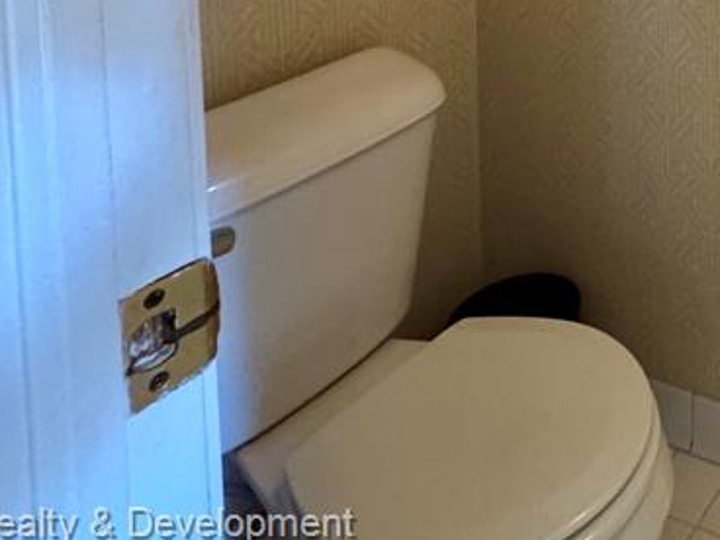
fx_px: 811
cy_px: -200
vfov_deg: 28.5
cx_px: 861
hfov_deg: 36.9
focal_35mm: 39
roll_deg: +0.3
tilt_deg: -3.8
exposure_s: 1/60
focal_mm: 2.22
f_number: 2.2
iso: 640
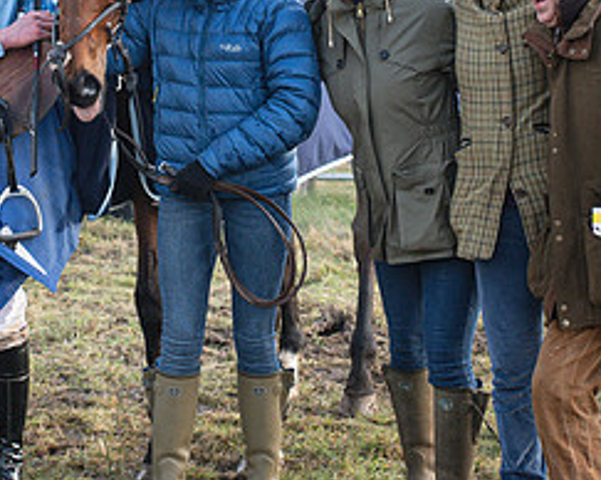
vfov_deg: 11.0
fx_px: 2470
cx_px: 179
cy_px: 79
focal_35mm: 139
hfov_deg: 13.8
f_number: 4
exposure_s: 1/640
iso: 250
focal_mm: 50
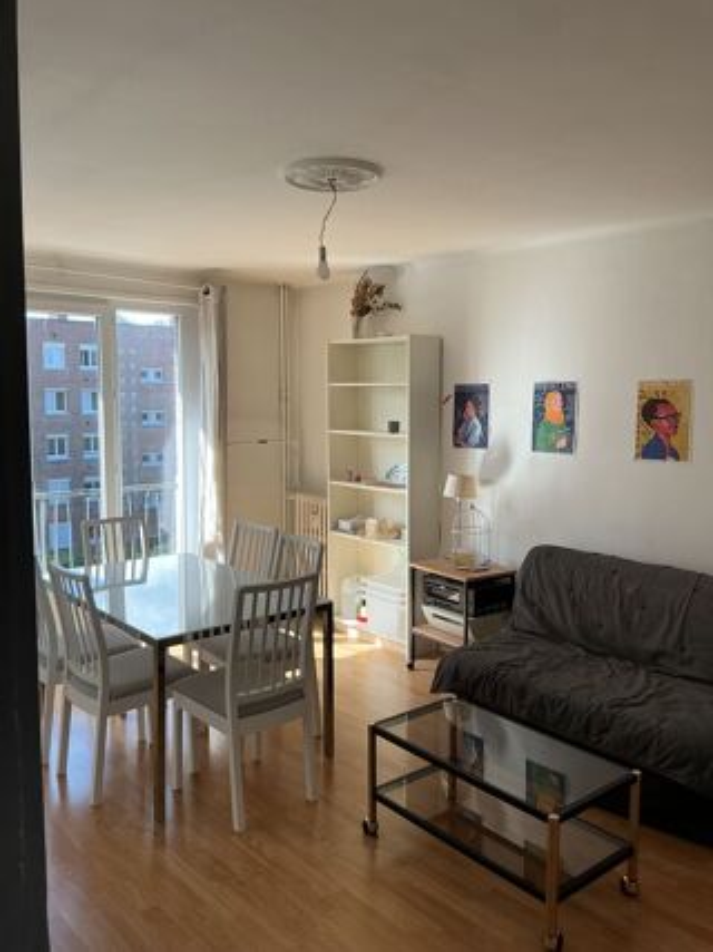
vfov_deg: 61.7
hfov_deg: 48.2
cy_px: 476
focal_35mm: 29
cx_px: 356
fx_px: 797
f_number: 1.8
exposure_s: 1/100
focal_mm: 3
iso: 20
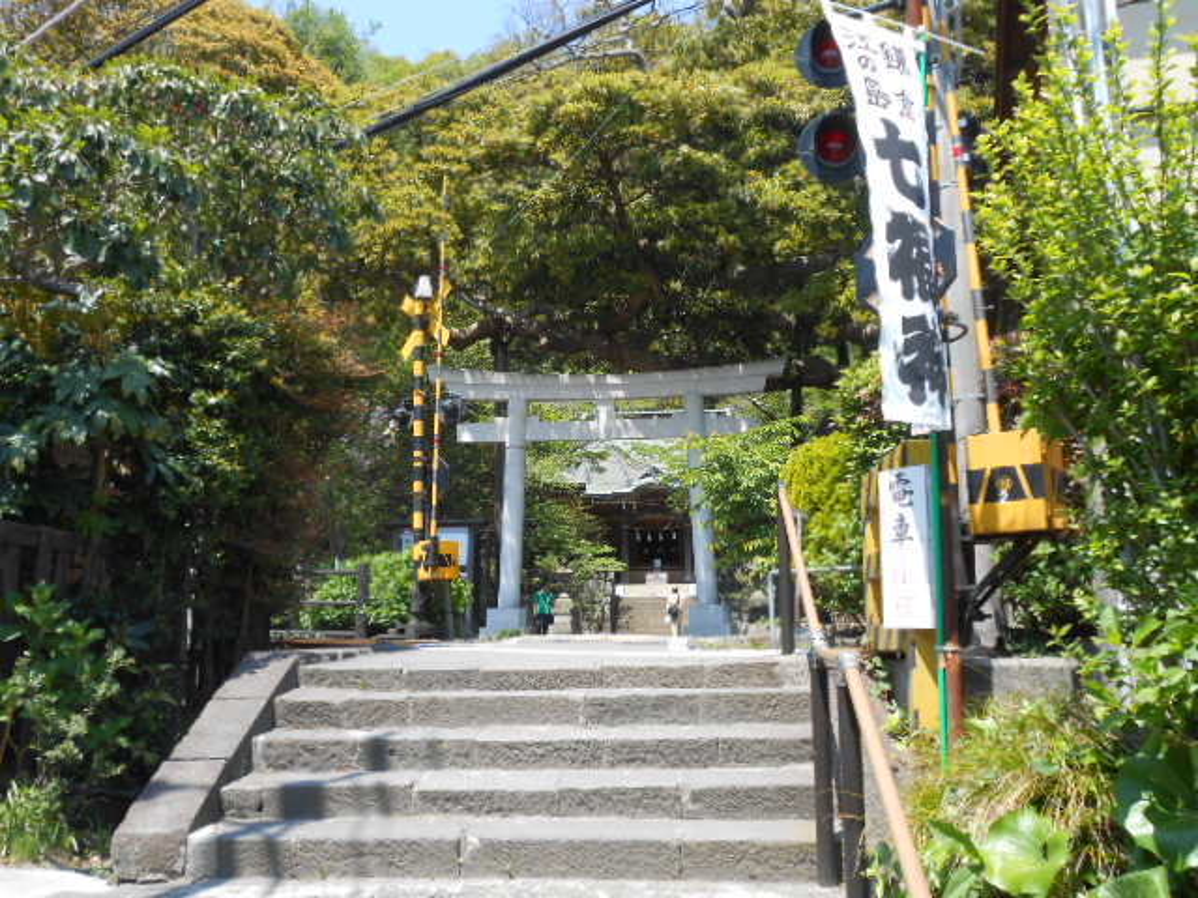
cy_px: 449
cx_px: 599
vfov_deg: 41.8
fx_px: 1177
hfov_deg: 54.0
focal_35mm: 34
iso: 80
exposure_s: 1/250
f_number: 3.9
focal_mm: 6
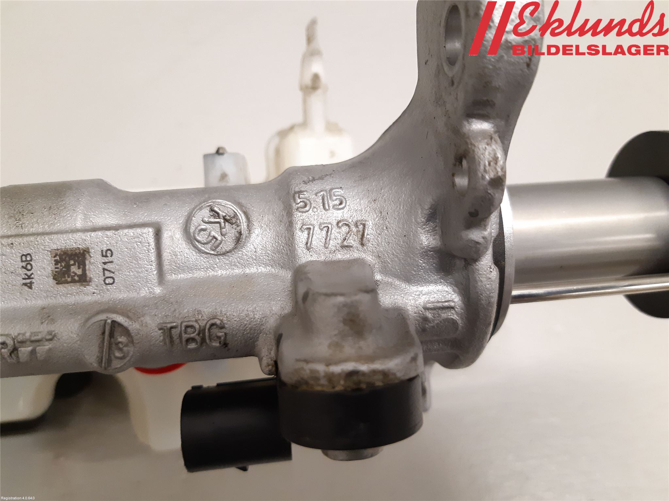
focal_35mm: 26
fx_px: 502
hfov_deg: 67.3
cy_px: 250
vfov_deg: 53.1
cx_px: 334
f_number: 1.7
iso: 320
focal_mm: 3.93
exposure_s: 1/50
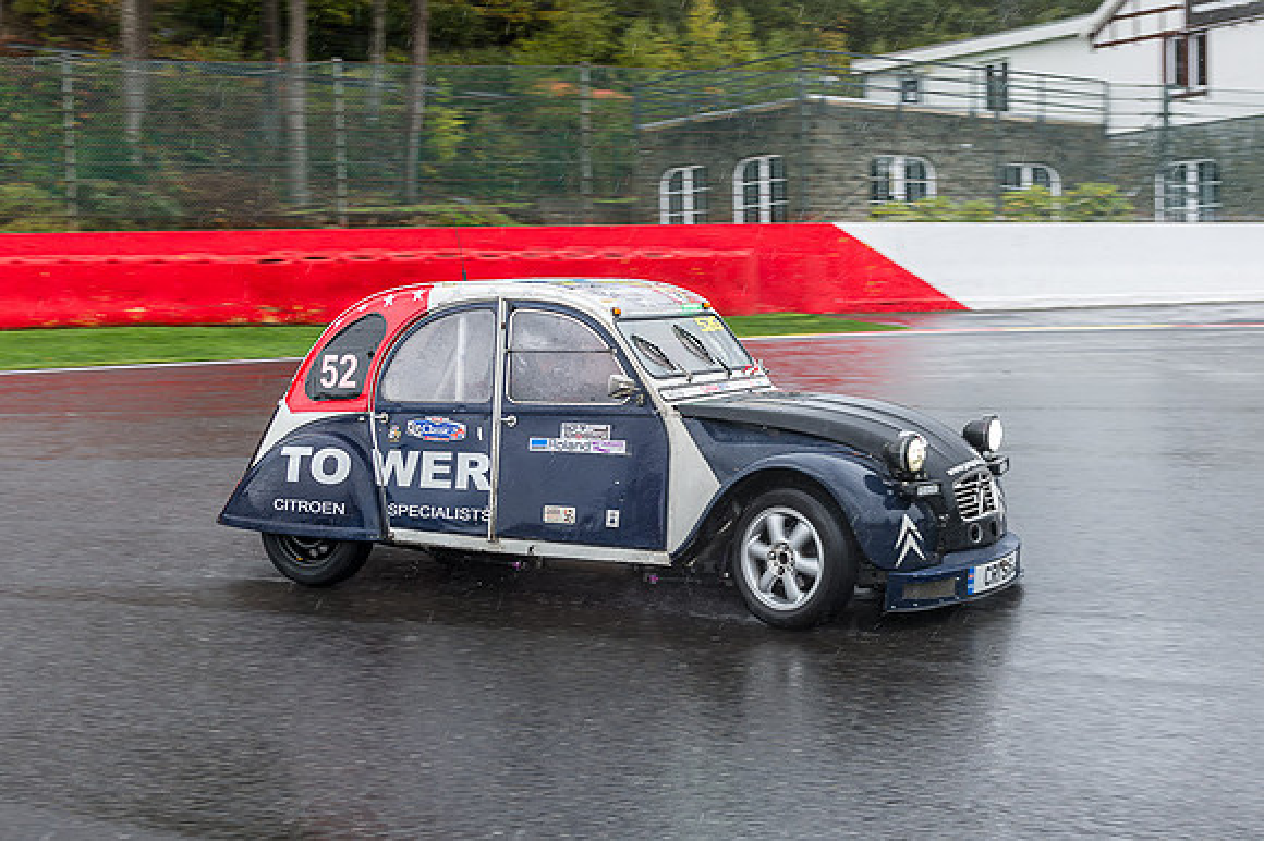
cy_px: 482
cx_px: 728
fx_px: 1976
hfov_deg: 35.4
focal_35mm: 56
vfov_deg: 24.0
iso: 450
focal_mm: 36
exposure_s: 1/250
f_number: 5
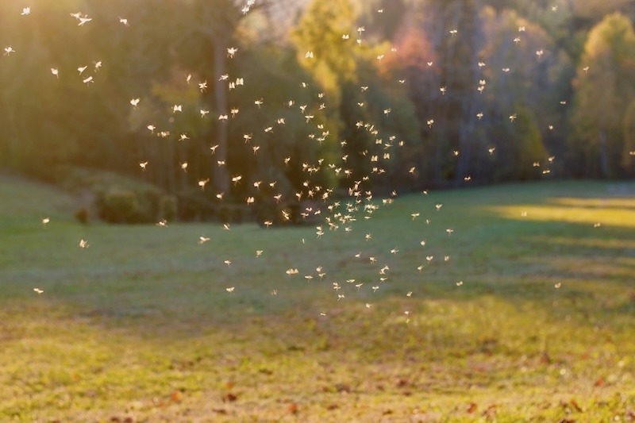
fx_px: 1323
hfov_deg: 27.0
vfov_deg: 18.2
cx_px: 318
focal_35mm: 75
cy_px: 212
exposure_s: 1/125
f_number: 3.5
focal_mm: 50
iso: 200
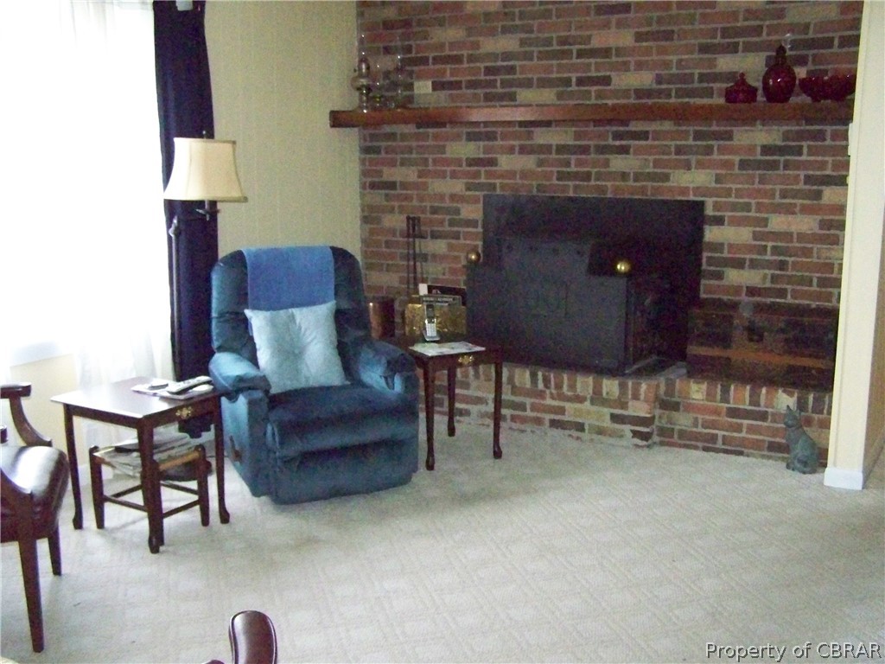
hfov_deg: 49.0
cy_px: 332
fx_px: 972
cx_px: 442
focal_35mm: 38
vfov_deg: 37.7
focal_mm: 6.3
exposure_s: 1/125
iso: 1600
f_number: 2.8
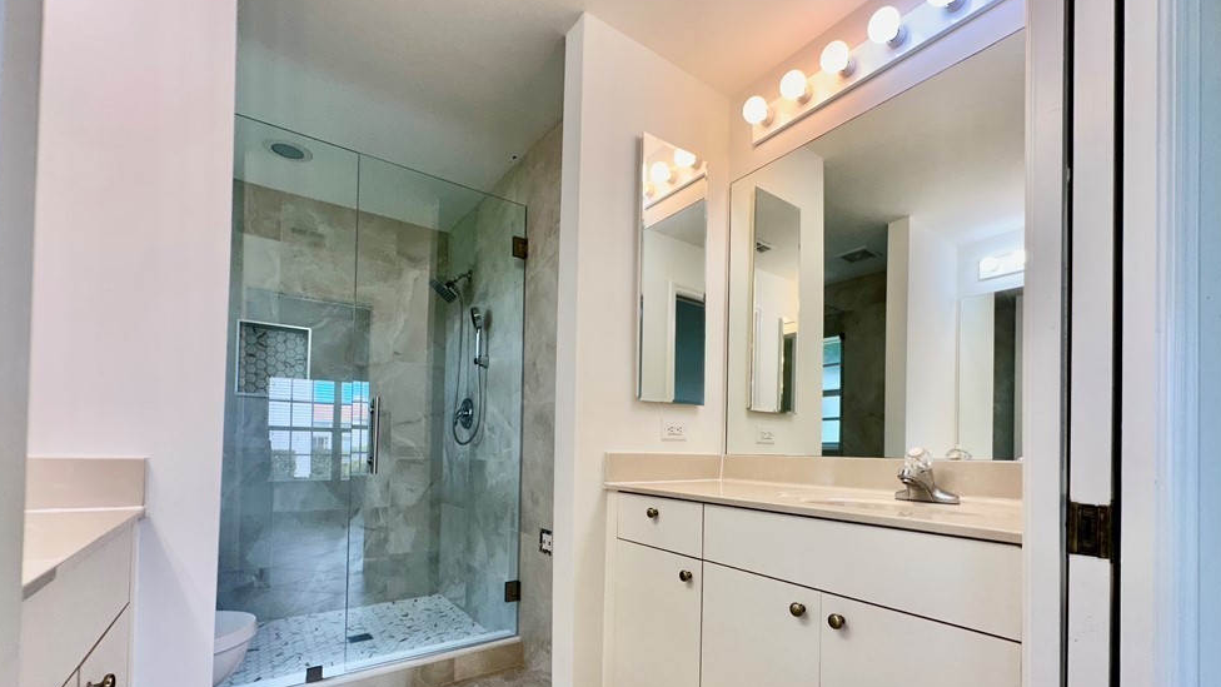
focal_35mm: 16
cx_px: 624
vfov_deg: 65.8
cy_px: 442
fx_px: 518
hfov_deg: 99.4
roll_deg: -0.9
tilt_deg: +0.6
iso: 64
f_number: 2.2
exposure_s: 1/120
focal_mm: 2.22
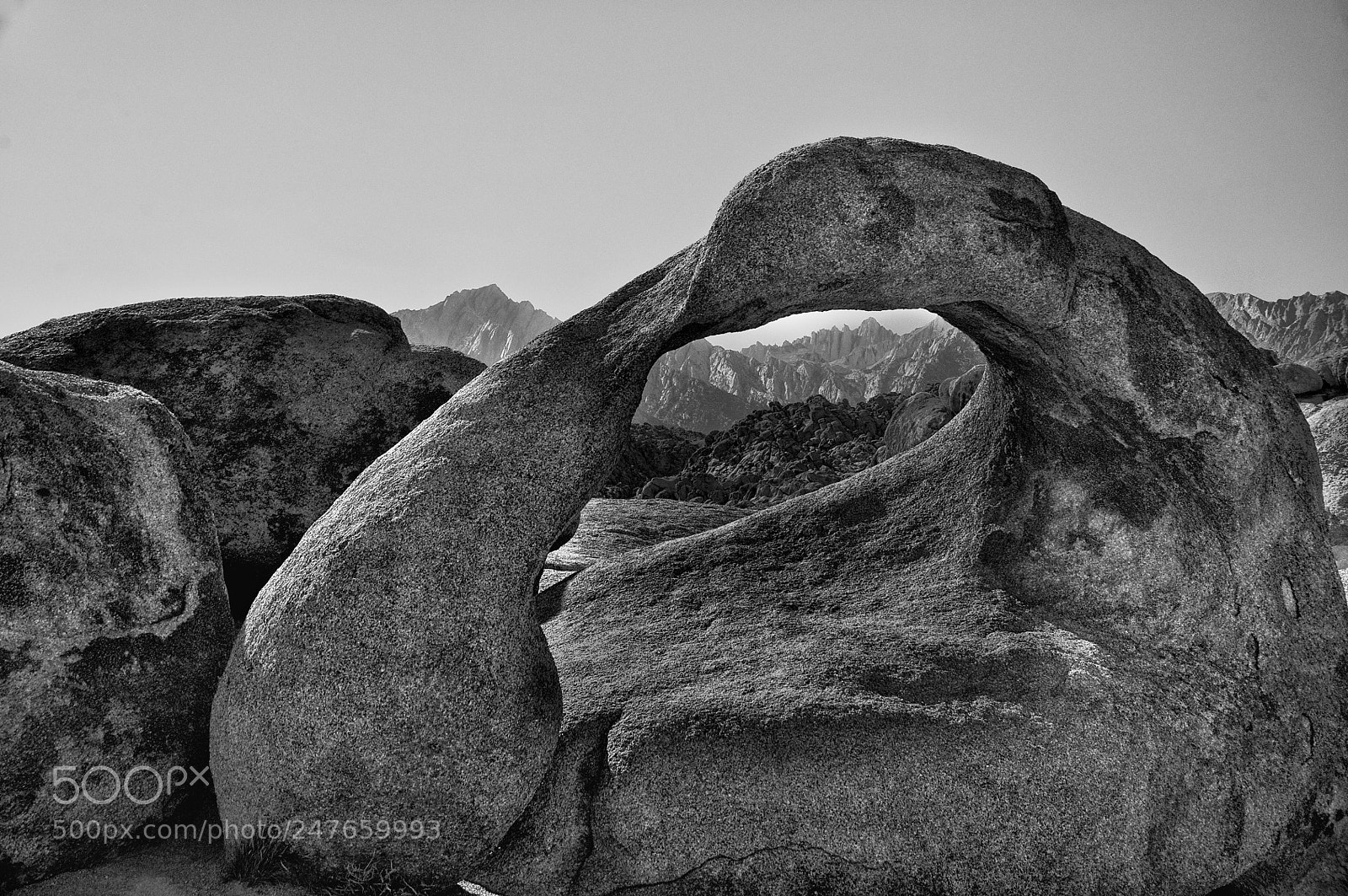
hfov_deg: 57.3
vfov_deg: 39.9
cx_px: 674
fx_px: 1234
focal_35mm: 33
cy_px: 448
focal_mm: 22
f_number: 11
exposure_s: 1/80
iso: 200
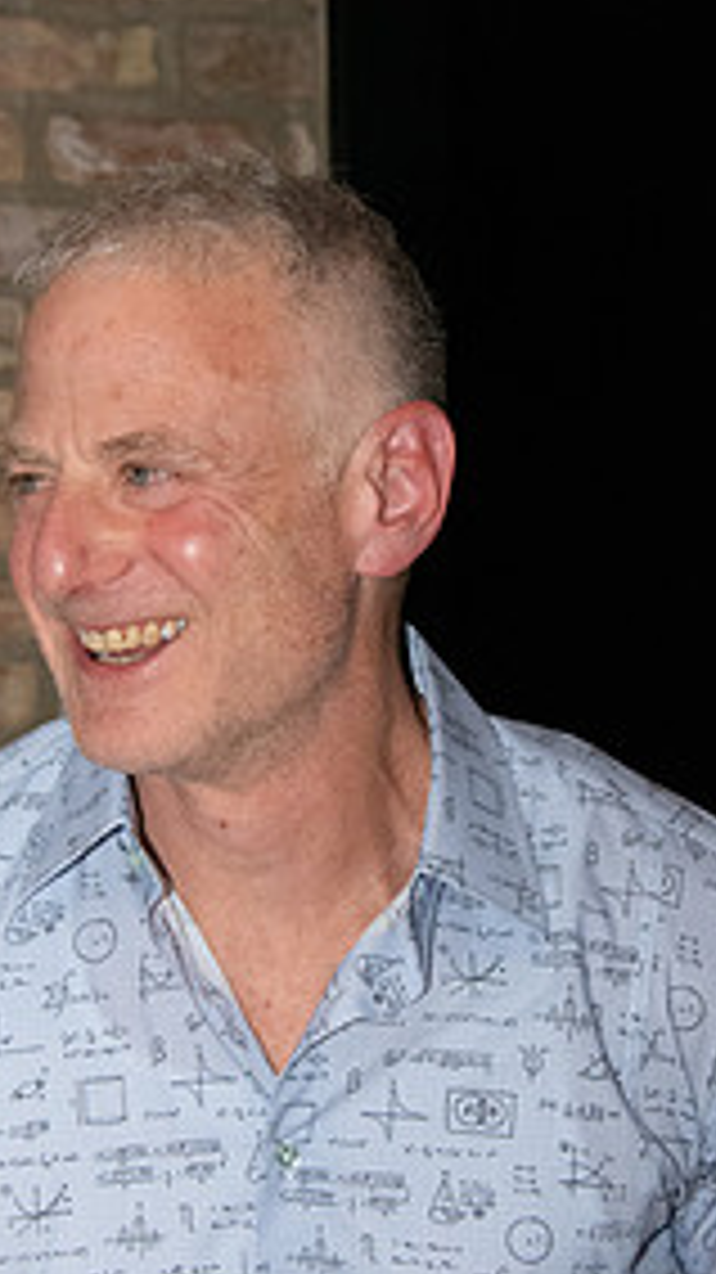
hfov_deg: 7.1
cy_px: 725
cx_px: 293
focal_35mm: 170
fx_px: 5743
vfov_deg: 12.7
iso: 5000
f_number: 10
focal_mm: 68
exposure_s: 1/200
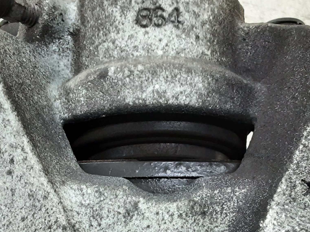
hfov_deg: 33.2
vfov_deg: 24.7
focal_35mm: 58
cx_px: 137
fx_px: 520
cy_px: 197
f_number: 1.9
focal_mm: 2.91
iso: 200
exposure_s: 1/50
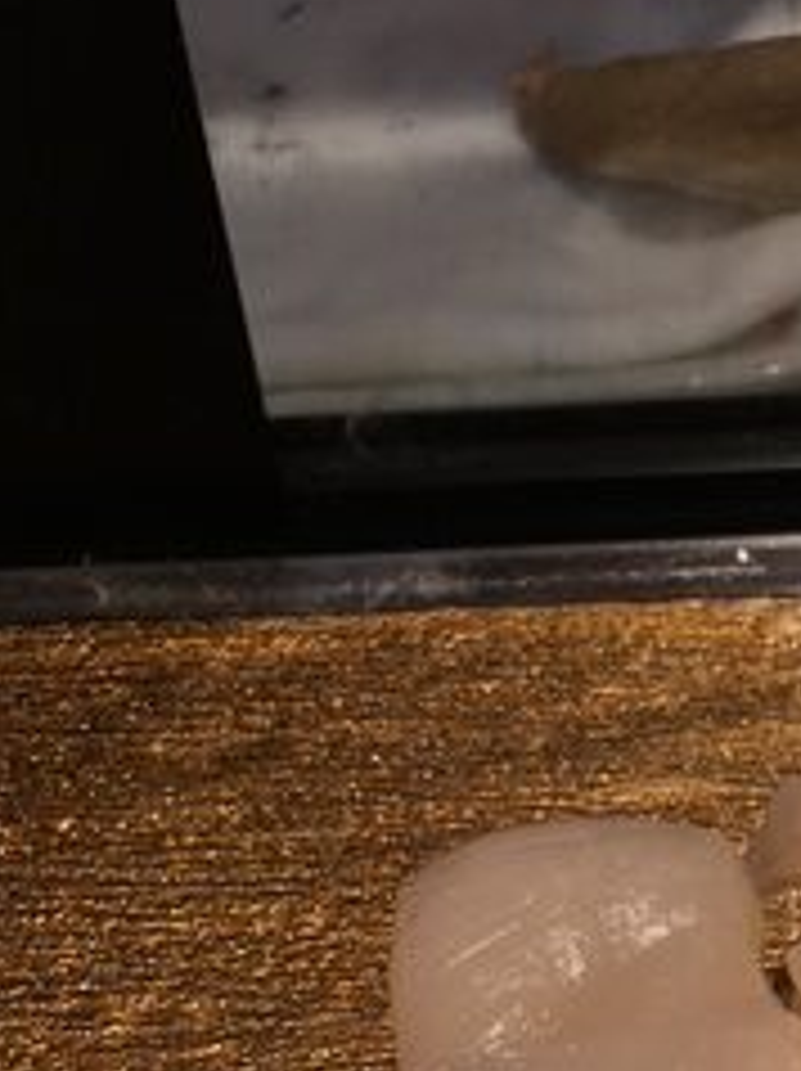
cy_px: 1224
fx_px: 2411
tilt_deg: -51.9
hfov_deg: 18.2
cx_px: 886
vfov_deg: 23.3
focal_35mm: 78
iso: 25
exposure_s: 1/147
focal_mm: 4.15
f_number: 2.2
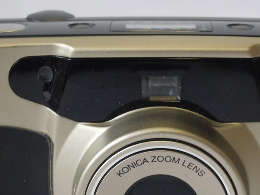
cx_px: 144
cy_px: 152
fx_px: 901
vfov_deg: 12.3
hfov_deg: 16.4
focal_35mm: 120
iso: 400
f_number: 7.1
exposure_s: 1/15
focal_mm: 30
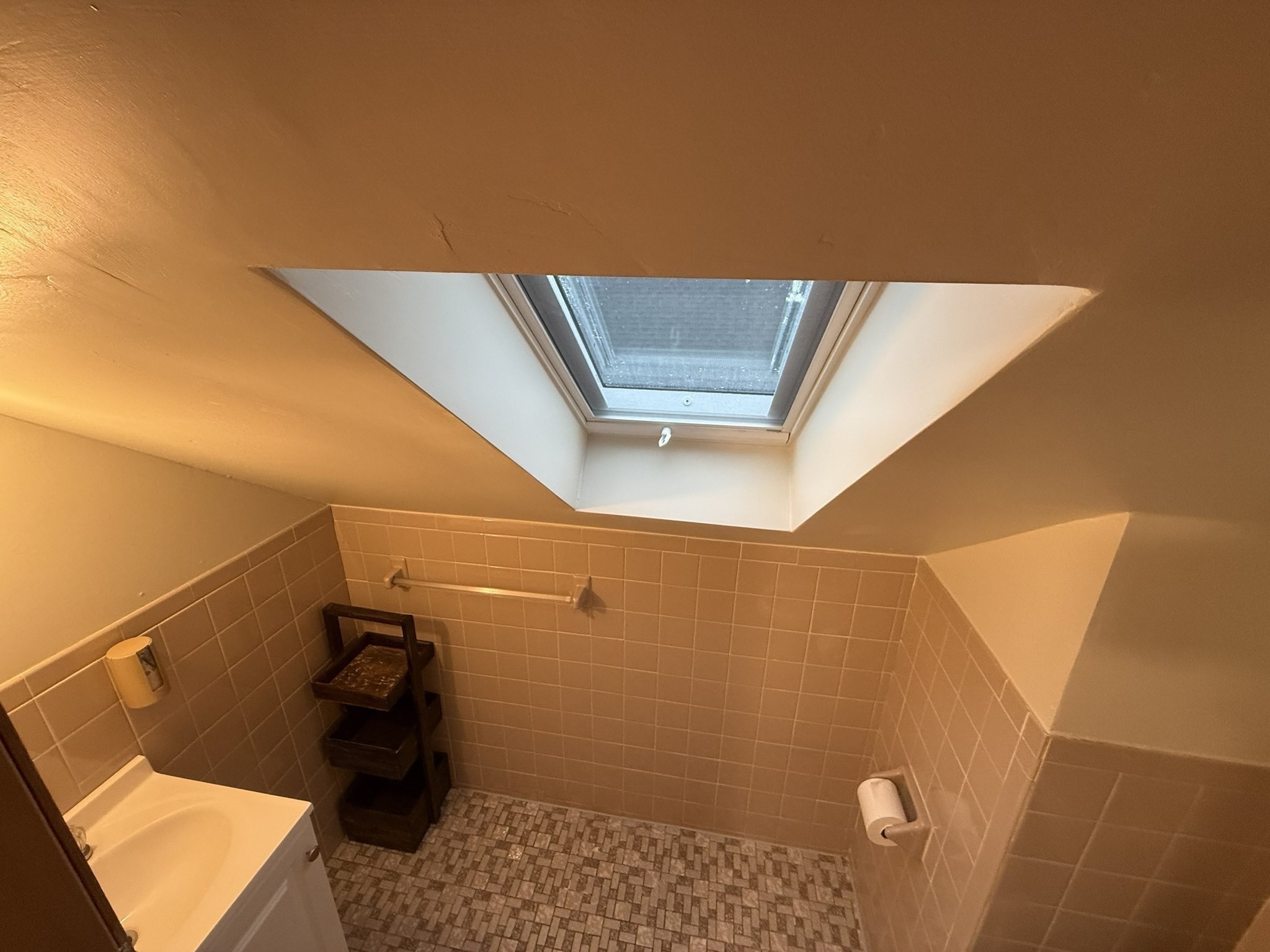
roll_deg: -1.0
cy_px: 476
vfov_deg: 85.7
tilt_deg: -20.5
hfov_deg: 102.1
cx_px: 635
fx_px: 514
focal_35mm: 14
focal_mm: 2.22
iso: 200
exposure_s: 1/120
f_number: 2.2
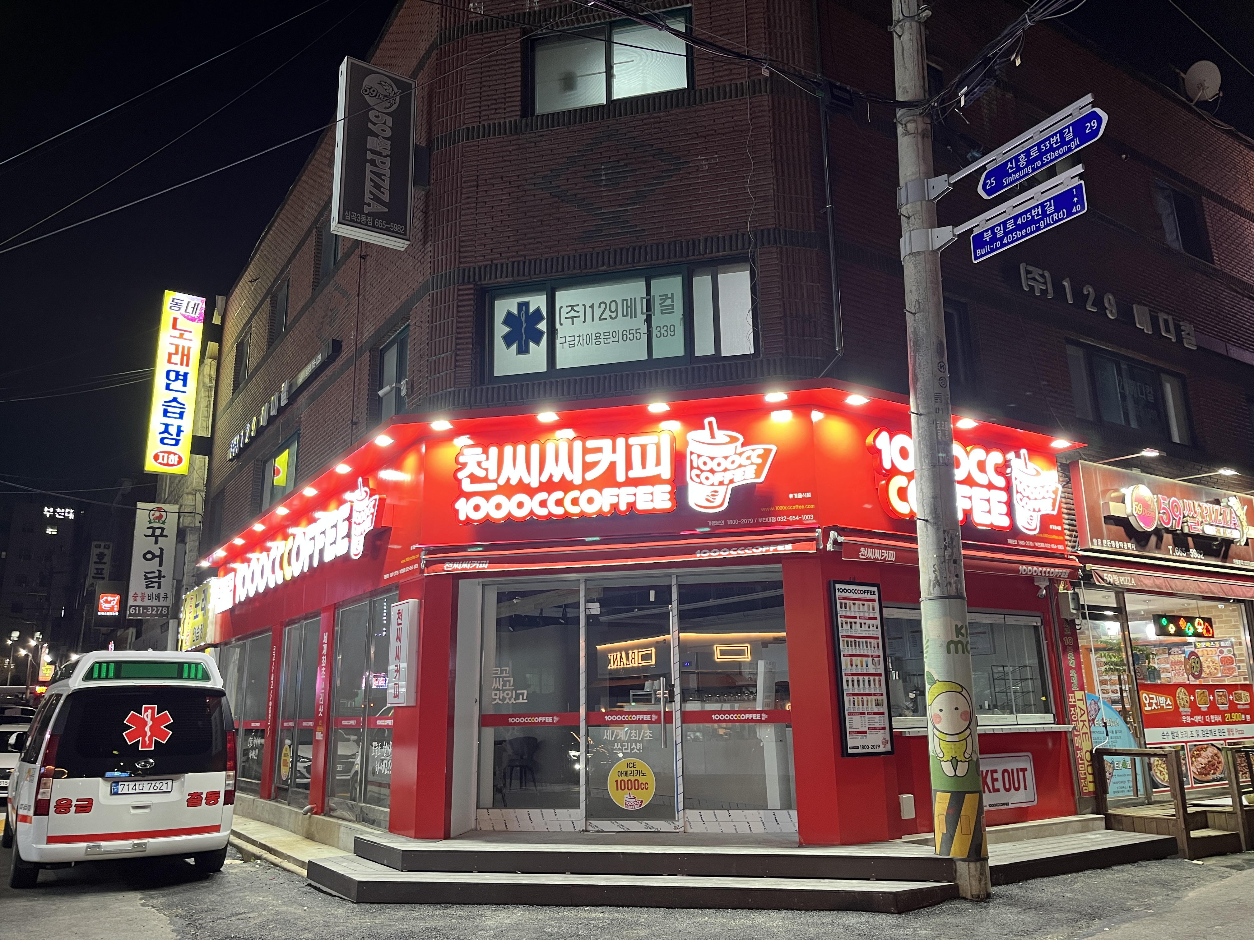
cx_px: 627
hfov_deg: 67.3
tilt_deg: +13.8
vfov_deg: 53.1
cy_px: 470
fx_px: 942
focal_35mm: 26
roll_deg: +1.4
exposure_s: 1/60
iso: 200
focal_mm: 5.1
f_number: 1.6
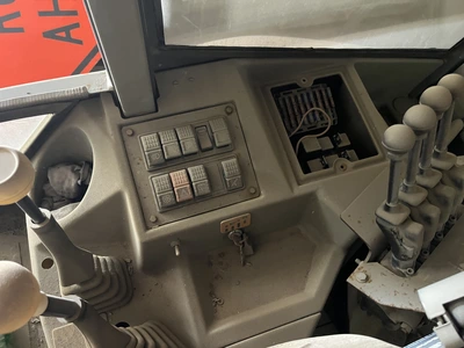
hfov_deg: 67.3
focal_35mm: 26
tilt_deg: -63.6
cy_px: 174
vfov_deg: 53.1
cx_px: 232
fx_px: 349
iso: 640
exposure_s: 1/30
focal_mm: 5.1
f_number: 1.6
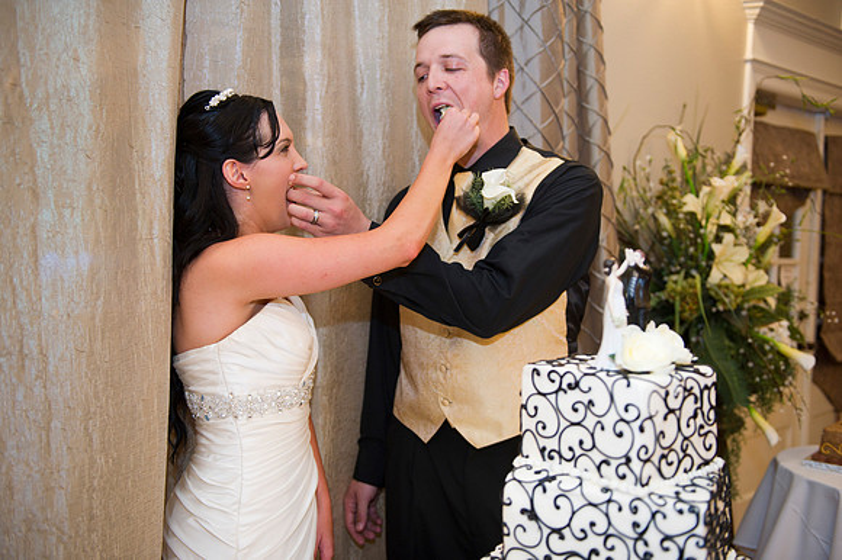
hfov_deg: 54.5
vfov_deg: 37.8
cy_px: 280
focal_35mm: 35
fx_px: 818
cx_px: 421
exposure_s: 1/60
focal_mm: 35
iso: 1250
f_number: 2.8
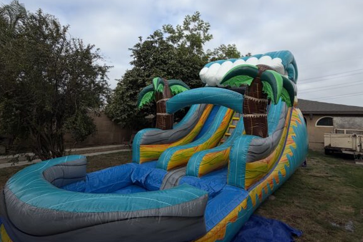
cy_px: 104
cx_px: 183
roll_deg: -2.8
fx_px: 202
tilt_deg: +5.4
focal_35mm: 20
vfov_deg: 61.7
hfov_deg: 84.0
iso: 25
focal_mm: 2.22
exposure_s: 1/770
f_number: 2.2
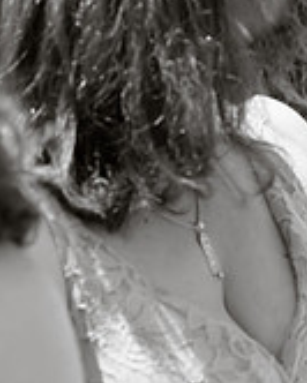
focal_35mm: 377
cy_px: 9
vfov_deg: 5.1
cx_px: 556
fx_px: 4278
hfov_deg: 4.1
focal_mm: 115
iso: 160
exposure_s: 1/500
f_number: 4.5
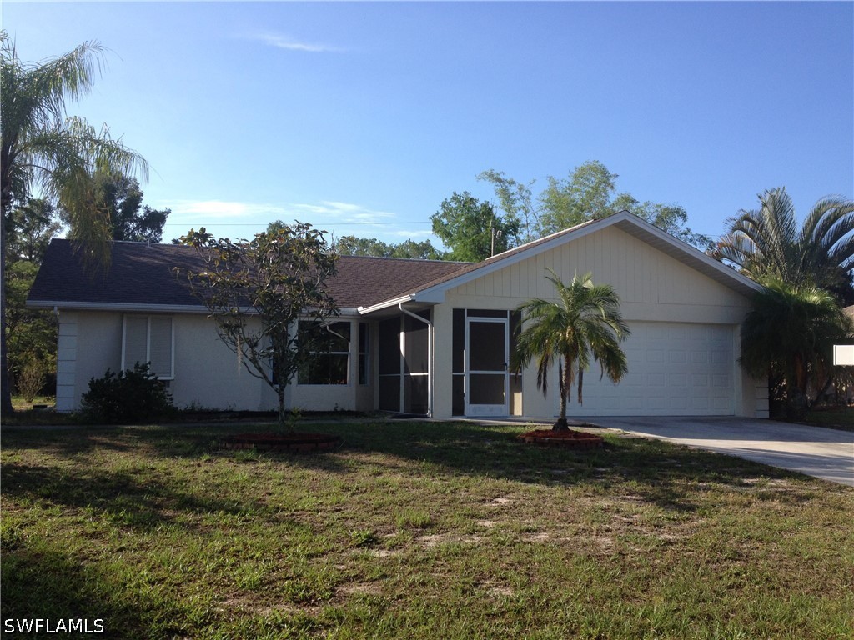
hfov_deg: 52.6
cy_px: 320
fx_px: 863
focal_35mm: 35
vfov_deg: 40.7
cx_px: 427
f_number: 2.4
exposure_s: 1/1042
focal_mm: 4.28
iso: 50
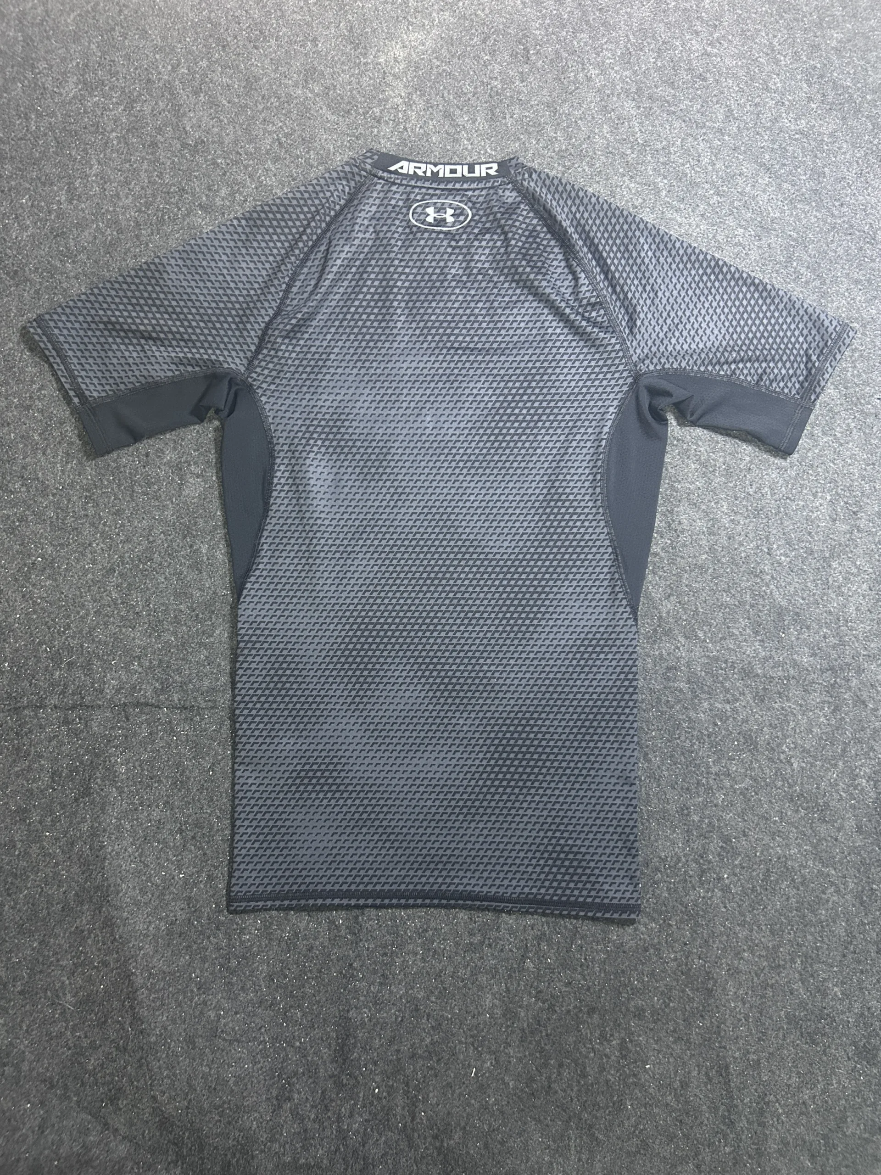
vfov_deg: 67.3
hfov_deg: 53.1
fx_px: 882
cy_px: 588
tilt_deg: -60.8
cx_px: 440
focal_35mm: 26
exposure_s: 1/33
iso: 400
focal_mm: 5.7
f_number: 1.5
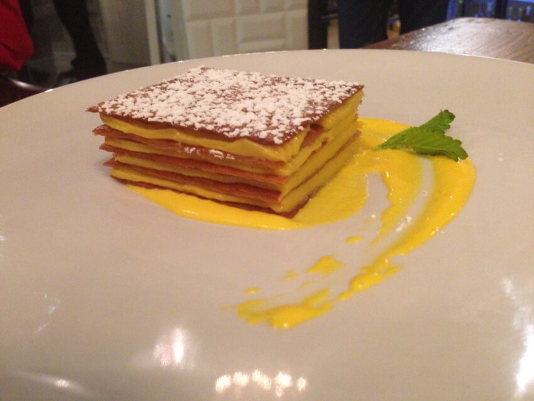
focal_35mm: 33
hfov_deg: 55.3
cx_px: 267
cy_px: 200
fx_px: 509
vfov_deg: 43.0
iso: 320
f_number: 2.4
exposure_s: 1/20
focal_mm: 4.12
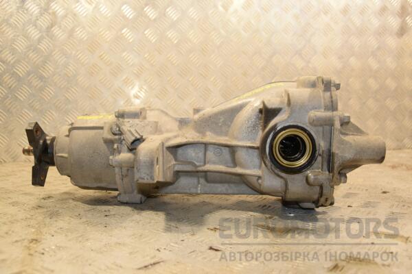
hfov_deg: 53.1
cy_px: 137
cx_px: 206
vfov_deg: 36.9
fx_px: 412
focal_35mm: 36
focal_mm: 24
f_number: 5
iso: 800
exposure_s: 1/160
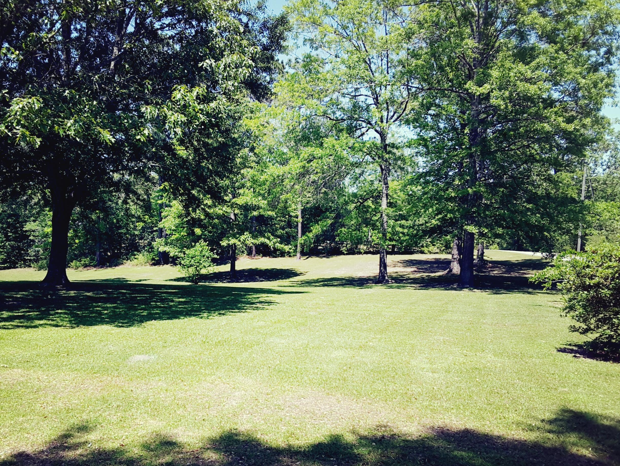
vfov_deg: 37.7
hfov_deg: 48.7
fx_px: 681
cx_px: 251
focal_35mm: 38
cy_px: 265
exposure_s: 1/668
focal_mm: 2.9
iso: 40
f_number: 1.9
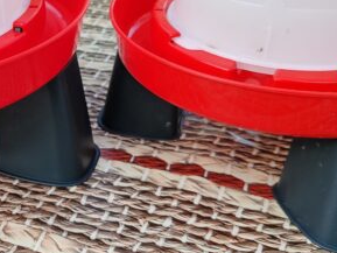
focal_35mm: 56
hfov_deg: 32.4
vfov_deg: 26.0
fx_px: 545
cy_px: 94
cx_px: 26
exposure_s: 1/100
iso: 100
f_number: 1.9
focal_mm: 6.12
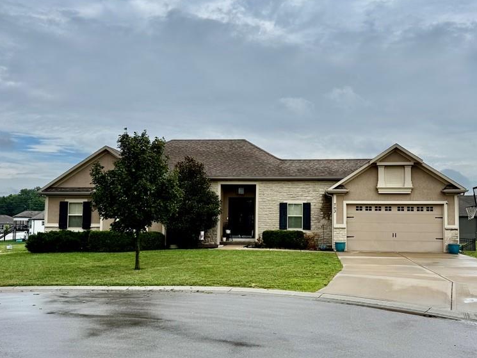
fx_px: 455
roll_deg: -0.4
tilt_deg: +4.1
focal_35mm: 33
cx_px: 284
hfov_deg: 55.0
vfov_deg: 42.9
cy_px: 197
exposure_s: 1/7353
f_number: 1.78
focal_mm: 6.76
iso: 80
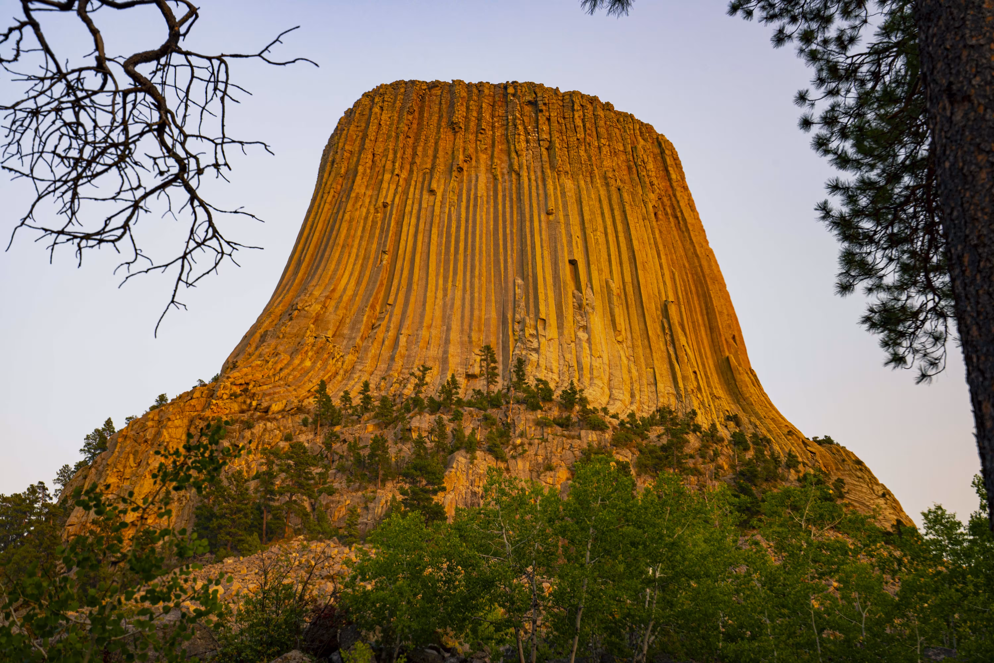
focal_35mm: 35
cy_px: 332
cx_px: 497
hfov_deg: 54.4
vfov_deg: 37.9
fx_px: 966
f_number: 9
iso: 250
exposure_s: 1/13
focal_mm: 35
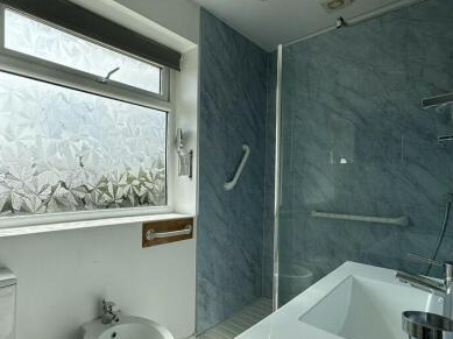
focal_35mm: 21
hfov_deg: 78.7
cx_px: 200
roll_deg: -1.3
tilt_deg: -1.4
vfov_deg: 63.2
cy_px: 187
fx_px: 275
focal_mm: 2.22
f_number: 2.2
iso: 40
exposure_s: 1/1401
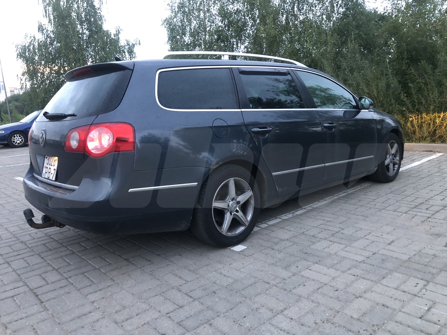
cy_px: 168
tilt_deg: -10.1
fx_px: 362
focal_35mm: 28
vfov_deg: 49.7
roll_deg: +3.7
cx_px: 224
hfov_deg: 63.4
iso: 100
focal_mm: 3.99
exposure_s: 1/6
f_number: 1.8
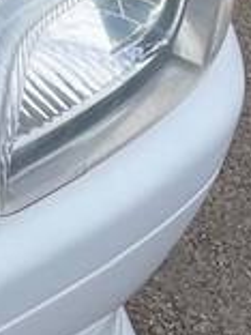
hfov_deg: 6.0
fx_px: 1982
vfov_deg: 9.2
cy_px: -273
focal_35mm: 205
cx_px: -800
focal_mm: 5.1
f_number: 1.6
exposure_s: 1/1048
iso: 32
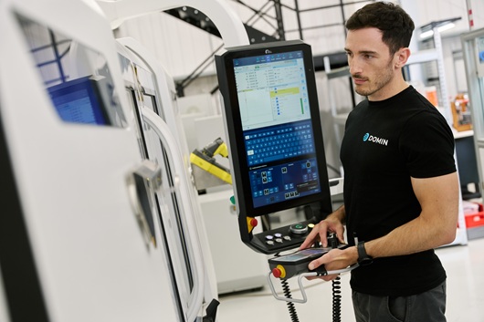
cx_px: 242
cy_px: 161
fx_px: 730
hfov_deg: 36.7
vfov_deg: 24.9
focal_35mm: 54
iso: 400
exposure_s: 1/100
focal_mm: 54.3
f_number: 4
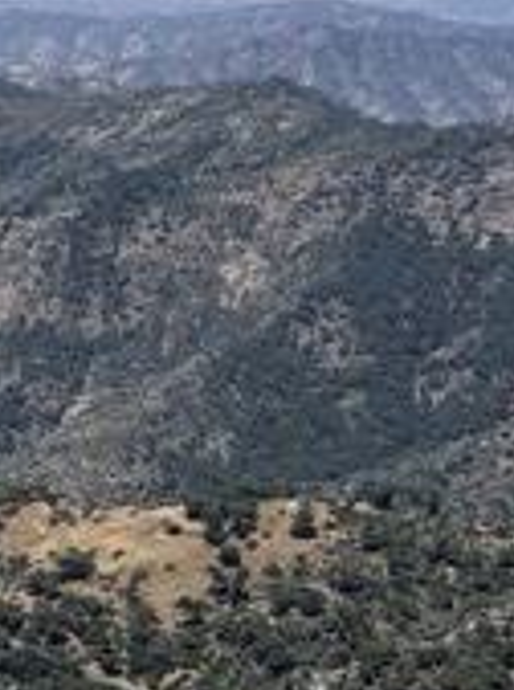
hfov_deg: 9.1
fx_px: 1689
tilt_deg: -16.4
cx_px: -1375
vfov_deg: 23.0
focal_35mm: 85
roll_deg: +0.7
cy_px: 412
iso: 50
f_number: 2.2
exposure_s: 1/2208
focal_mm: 2.22
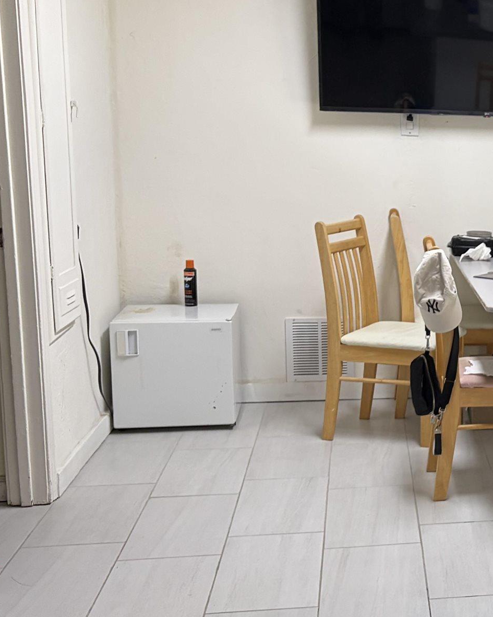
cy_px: 333
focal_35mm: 66
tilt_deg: -9.5
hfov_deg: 20.9
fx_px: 1204
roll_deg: -1.2
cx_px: 654
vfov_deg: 28.7
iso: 125
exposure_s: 1/85
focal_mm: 5.96
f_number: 1.6
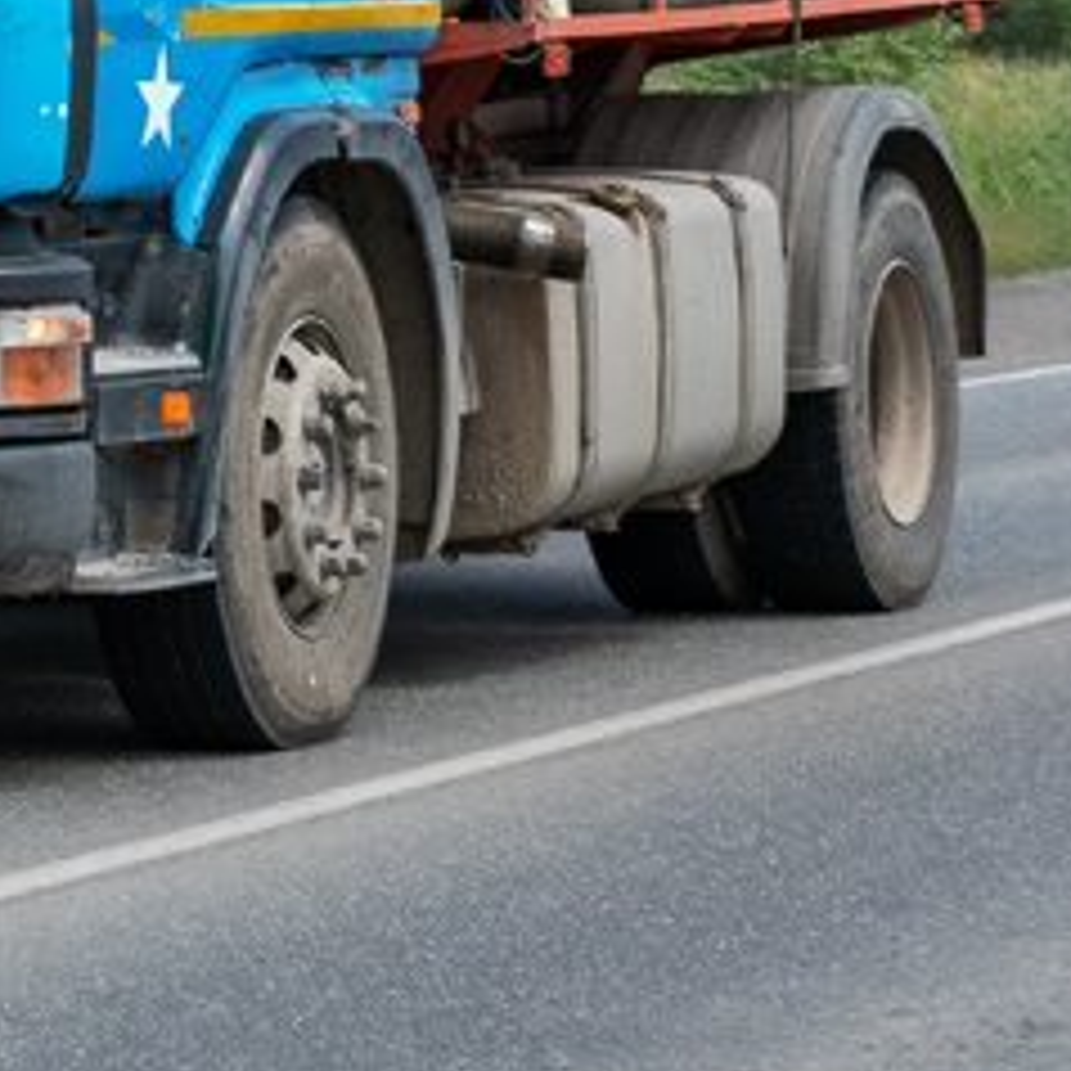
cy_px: -544
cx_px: -405
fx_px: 7211
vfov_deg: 8.3
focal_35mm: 206
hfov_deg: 8.4
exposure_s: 1/1600
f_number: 7.1
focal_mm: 32
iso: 400
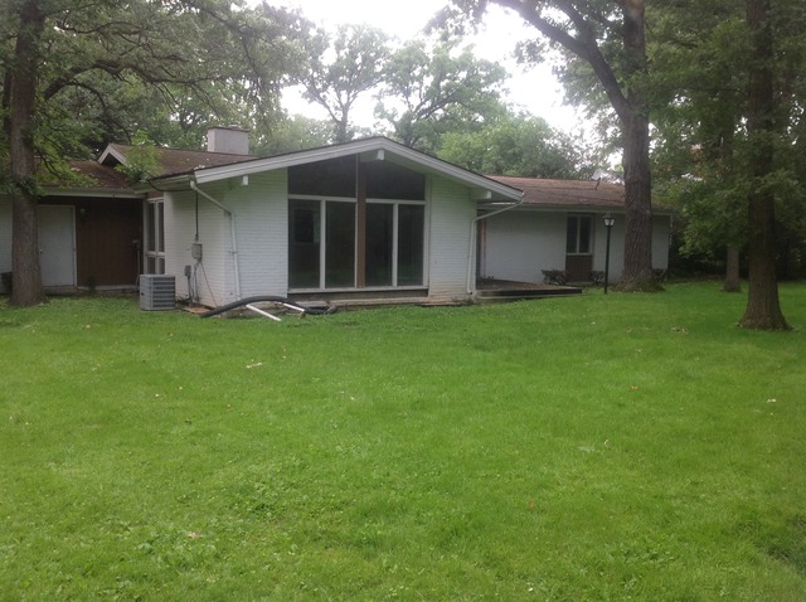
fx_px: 814
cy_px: 301
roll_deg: -0.3
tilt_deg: -4.9
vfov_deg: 40.6
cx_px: 403
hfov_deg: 52.7
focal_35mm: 35
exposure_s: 1/174
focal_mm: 4.28
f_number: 2.4
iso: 50
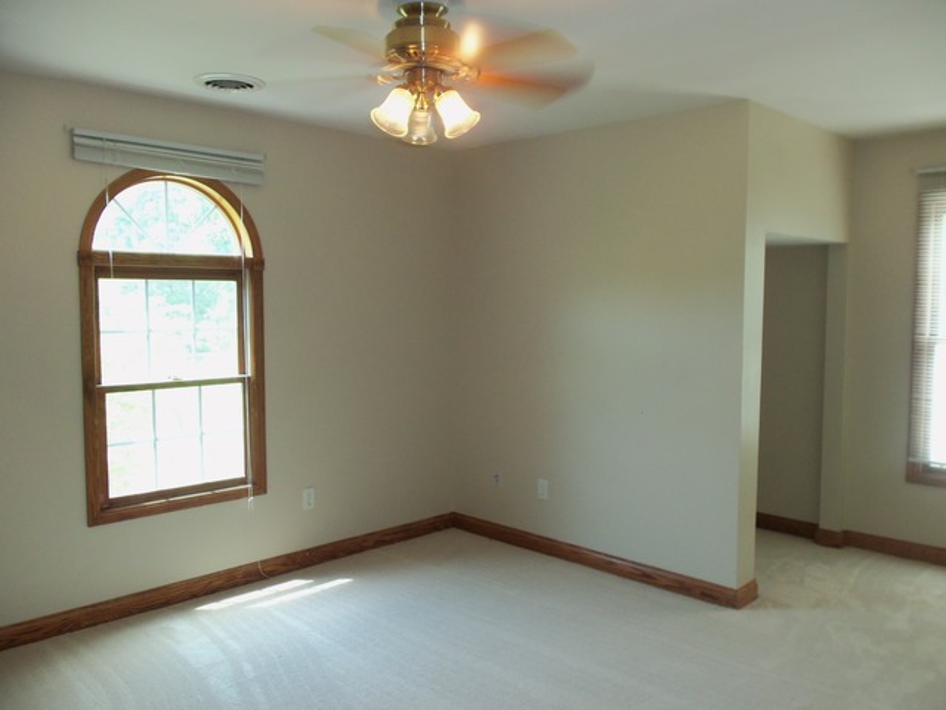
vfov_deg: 48.2
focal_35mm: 29
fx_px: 793
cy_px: 355
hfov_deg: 61.7
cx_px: 473
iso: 125
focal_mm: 5.2
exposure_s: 1/30
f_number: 3.4
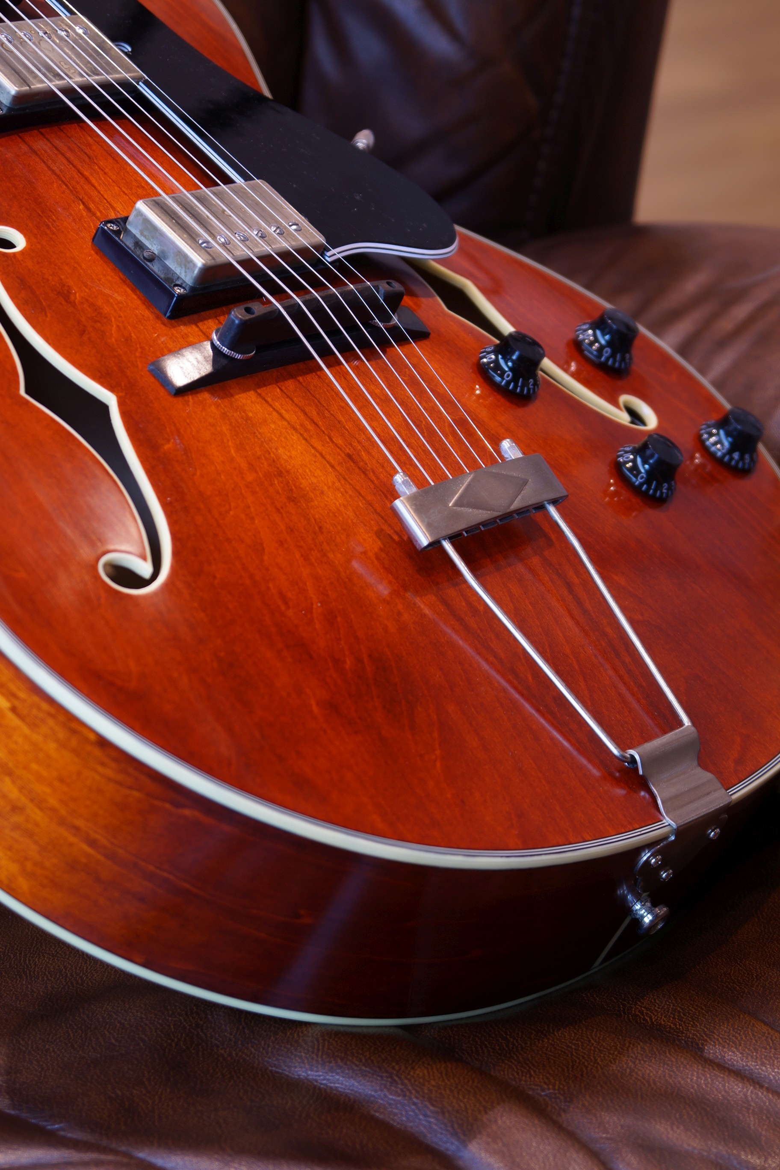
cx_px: 390
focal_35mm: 112
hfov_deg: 12.2
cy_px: 585
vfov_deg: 18.2
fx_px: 3656
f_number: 5
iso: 100
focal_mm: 75
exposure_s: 1/8
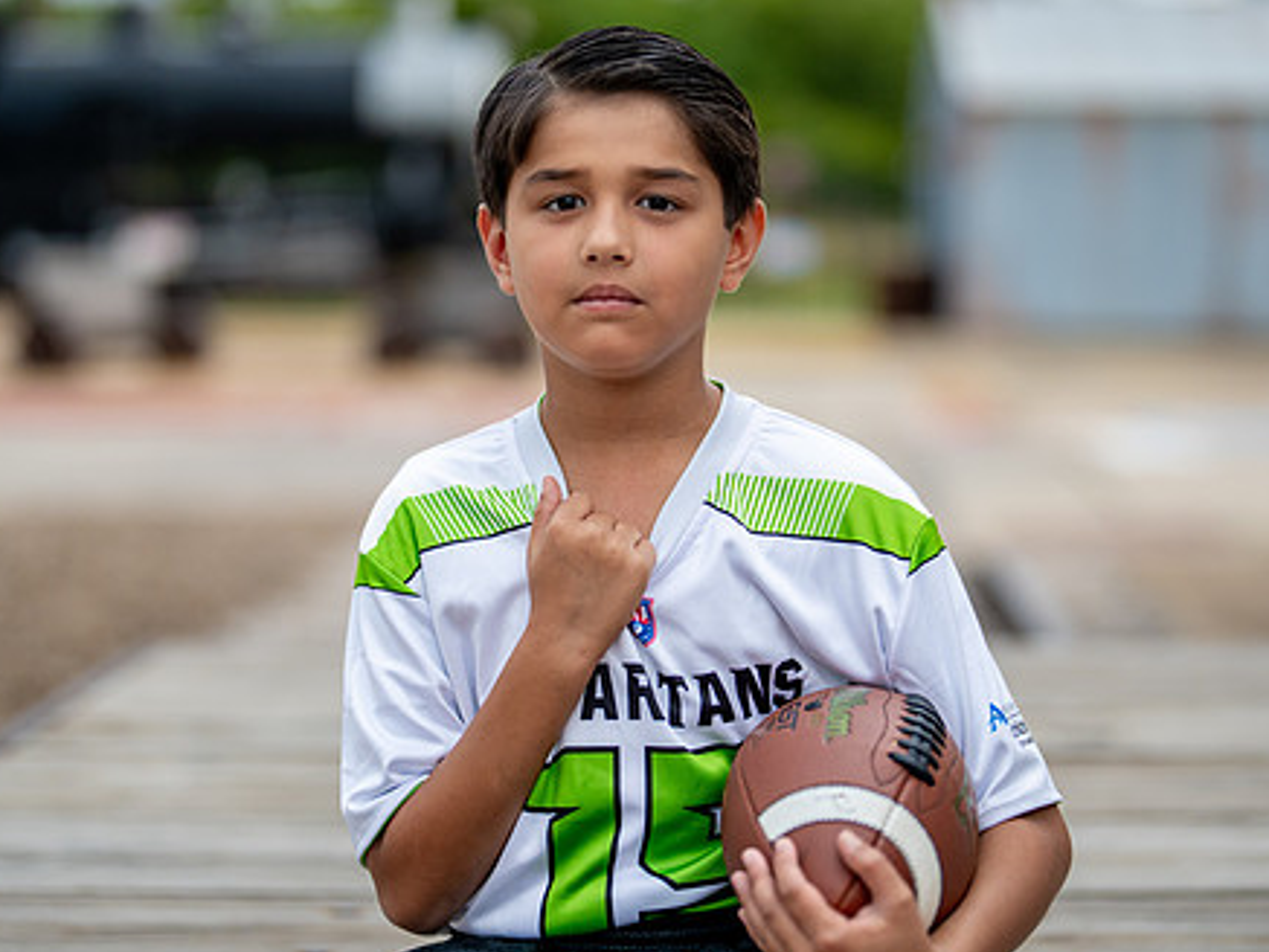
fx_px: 2677
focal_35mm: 73
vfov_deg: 20.2
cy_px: 473
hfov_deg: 26.7
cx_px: 646
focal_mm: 50
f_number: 1.2
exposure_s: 1/800
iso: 500
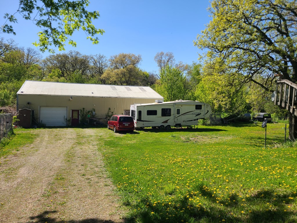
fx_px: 223
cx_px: 148
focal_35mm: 26
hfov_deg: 67.3
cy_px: 112
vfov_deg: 53.1
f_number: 1.8
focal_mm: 5.4
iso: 40
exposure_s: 1/1884
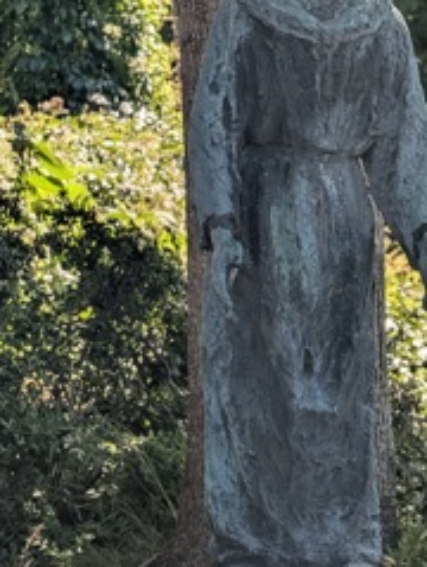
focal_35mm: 244
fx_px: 4002
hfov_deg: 6.1
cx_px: 308
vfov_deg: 8.1
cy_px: 388
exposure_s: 1/489
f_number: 2.8
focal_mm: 17.91
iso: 42
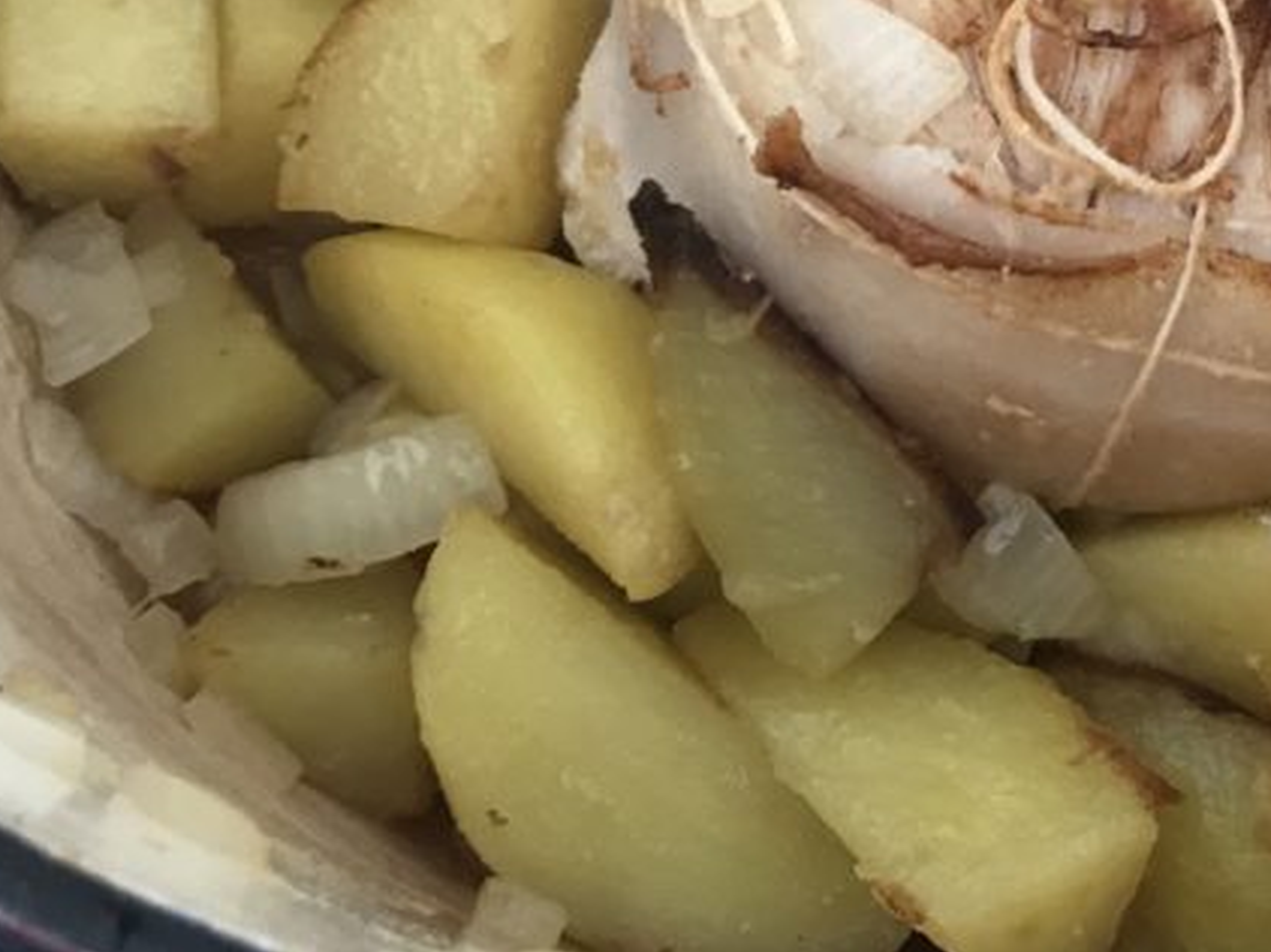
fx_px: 2495
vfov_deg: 20.9
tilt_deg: -63.7
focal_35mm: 68
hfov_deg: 27.2
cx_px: 1232
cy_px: -6
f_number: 1.8
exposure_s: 1/15
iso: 40
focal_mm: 3.99
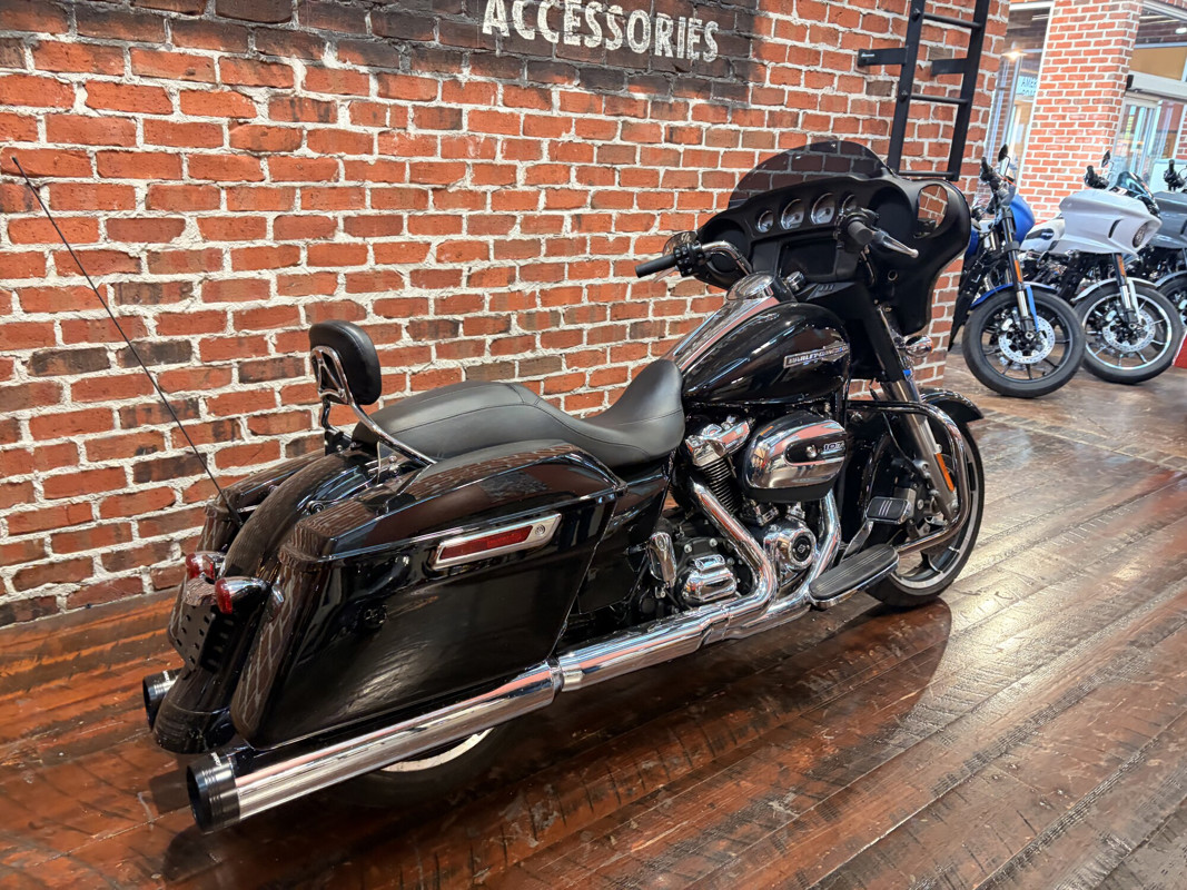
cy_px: 445
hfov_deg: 67.3
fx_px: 891
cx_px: 594
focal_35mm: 26
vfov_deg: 53.1
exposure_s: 1/60
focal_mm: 5.96
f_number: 1.6
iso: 320
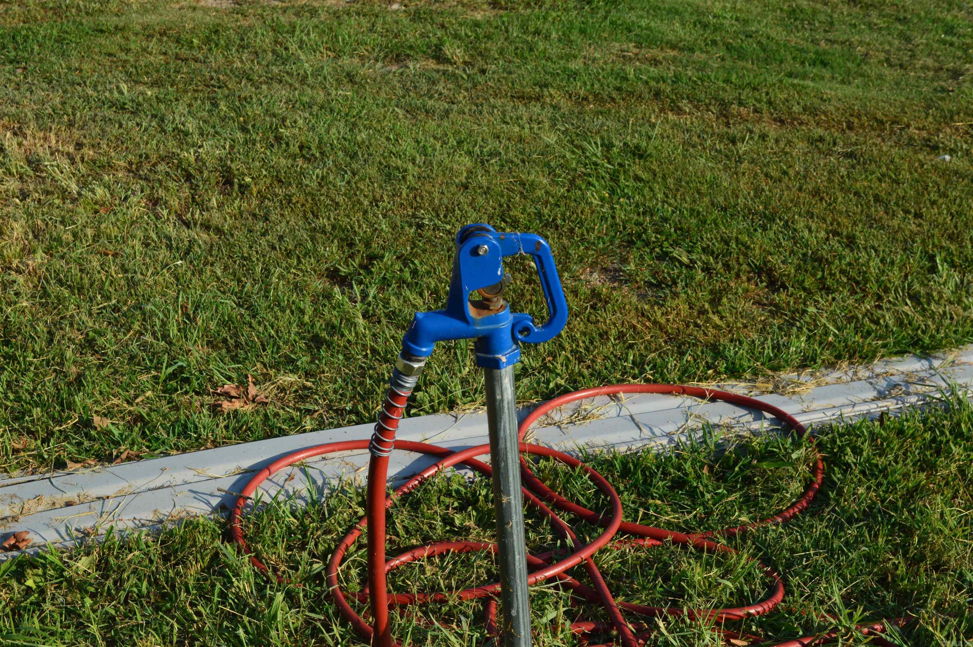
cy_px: 324
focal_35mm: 54
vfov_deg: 25.0
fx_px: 1458
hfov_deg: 36.9
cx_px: 486
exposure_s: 1/400
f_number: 11
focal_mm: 36
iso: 400
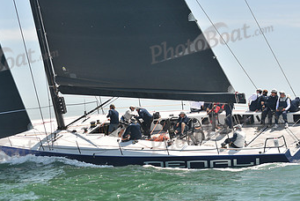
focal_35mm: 119
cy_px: 99
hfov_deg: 17.2
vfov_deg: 11.5
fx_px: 992
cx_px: 105
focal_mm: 70
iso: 250
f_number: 3.2
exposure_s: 1/800
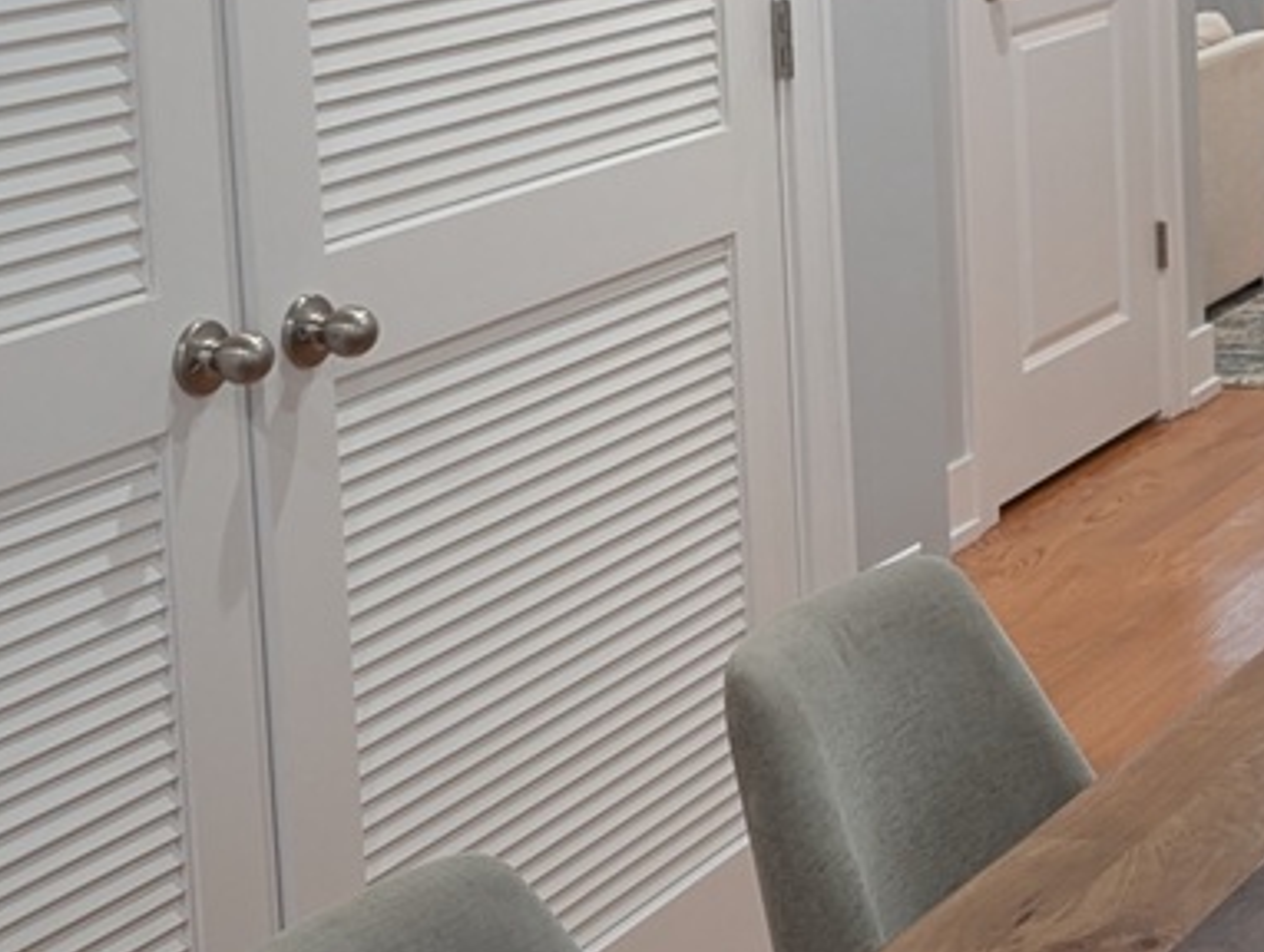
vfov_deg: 16.1
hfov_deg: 19.3
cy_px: -63
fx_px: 3293
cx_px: 1823
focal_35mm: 90
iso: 55
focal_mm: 6.81
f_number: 1.85
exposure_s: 1/24
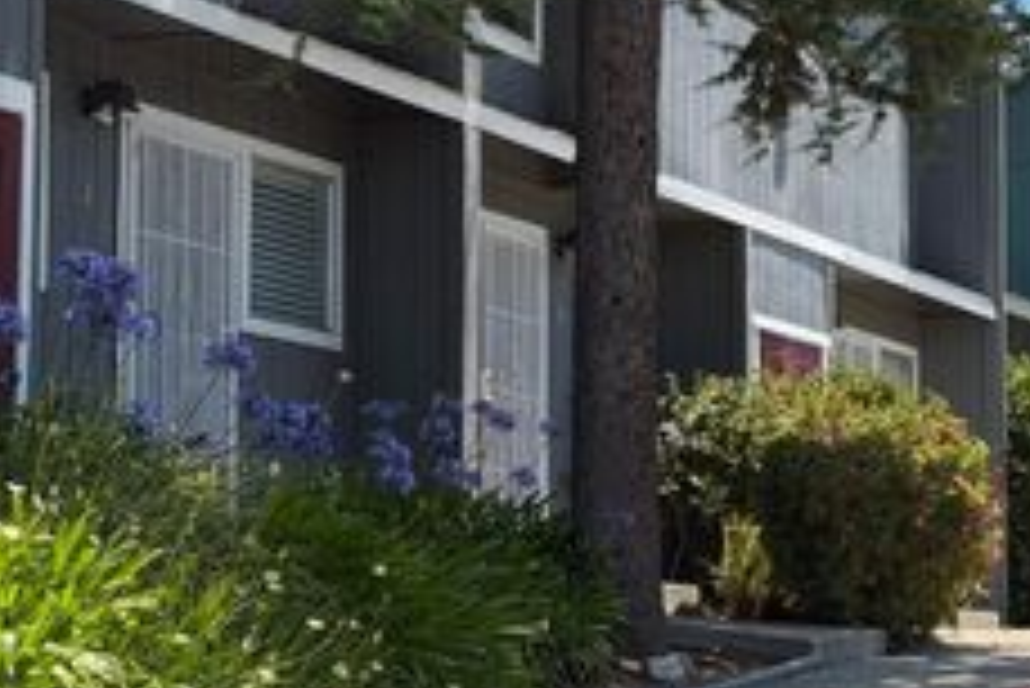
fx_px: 3120
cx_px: 1034
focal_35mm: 109
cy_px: 380
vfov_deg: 12.6
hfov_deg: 18.3
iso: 64
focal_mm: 6.76
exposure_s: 1/2762
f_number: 1.78
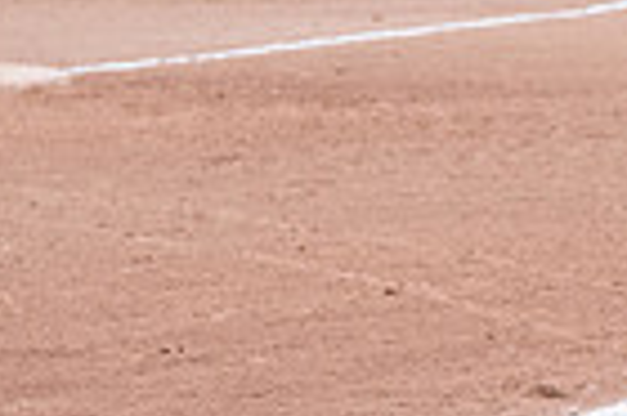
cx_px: 1061
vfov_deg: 2.8
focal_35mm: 482
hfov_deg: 4.2
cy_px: 172
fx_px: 8385
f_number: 5.6
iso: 640
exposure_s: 1/1600
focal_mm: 116
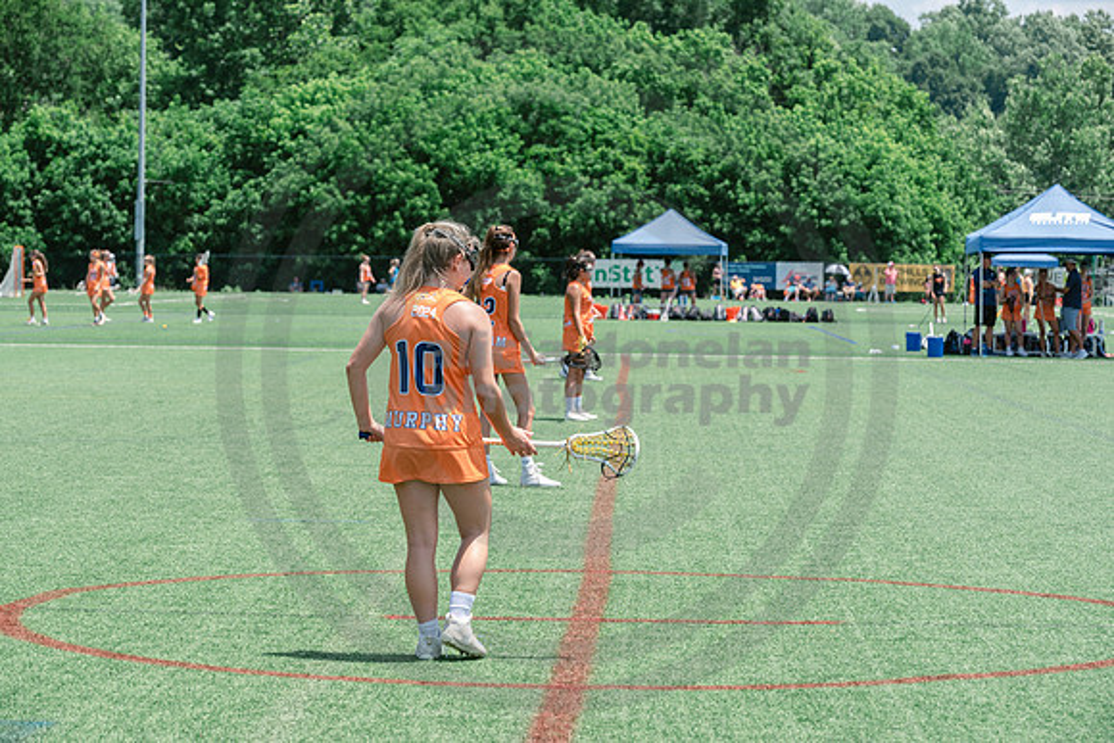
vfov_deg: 11.4
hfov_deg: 17.1
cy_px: 372
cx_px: 557
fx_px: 3714
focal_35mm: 120
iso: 400
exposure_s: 1/800
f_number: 7.1
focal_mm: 120
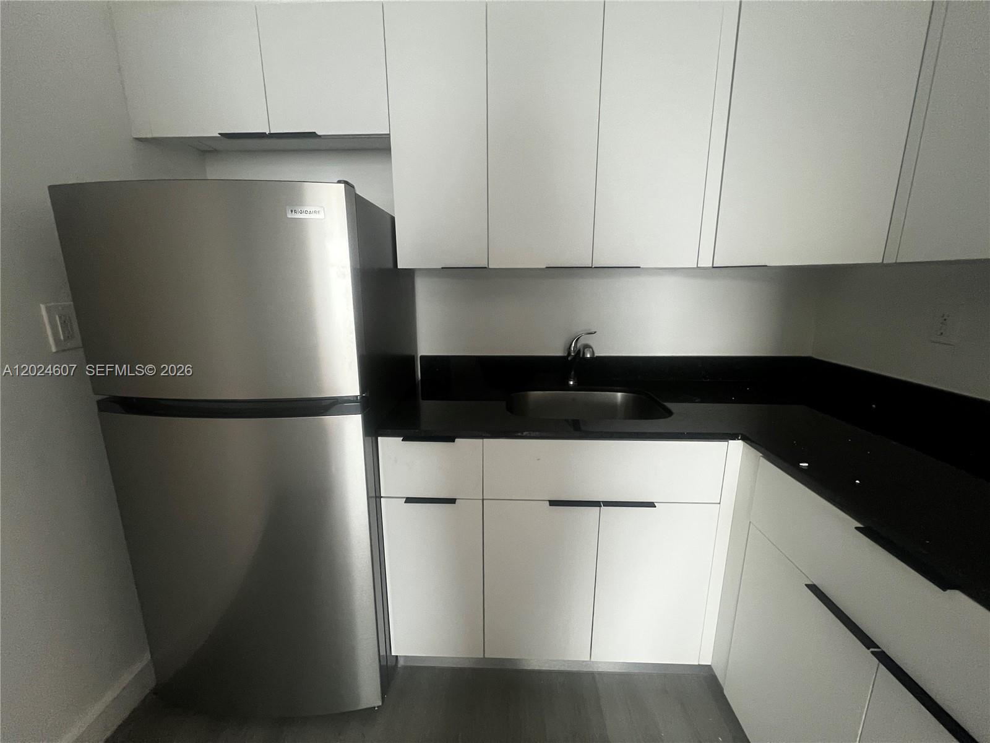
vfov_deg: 89.9
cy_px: 372
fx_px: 372
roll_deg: -0.1
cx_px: 495
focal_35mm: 13
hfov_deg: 106.2
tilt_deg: -12.9
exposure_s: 1/60
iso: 400
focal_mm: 1.57
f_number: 1.8
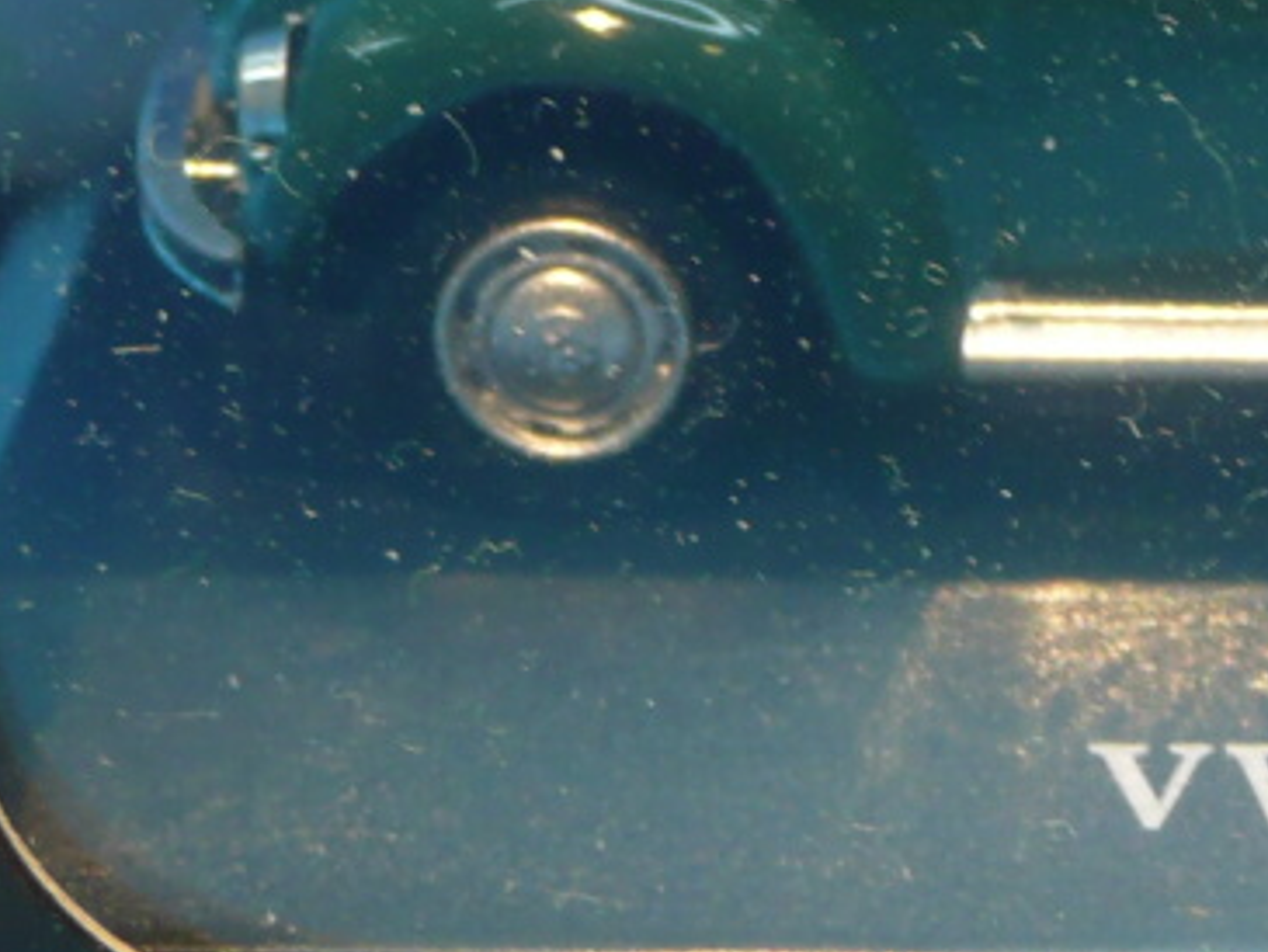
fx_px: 7072
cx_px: 1497
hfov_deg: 10.1
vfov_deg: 7.7
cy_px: 31
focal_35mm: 193
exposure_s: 1/40
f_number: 4.2
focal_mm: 8.2
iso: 100
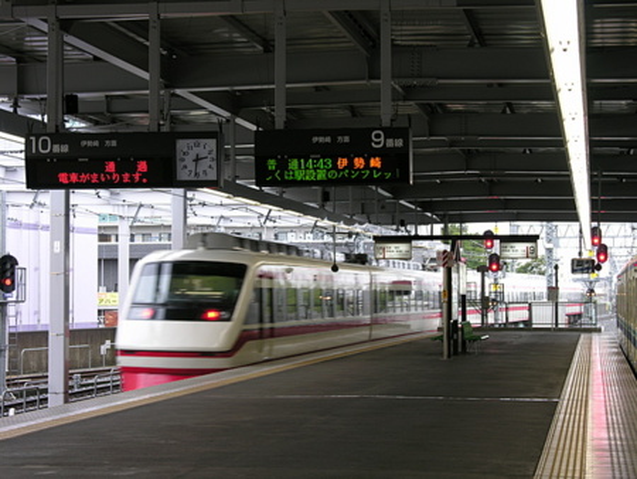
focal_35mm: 94
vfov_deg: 15.7
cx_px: 318
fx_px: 1731
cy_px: 240
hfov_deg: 20.9
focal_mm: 24
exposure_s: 1/21.4
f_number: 3.6
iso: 50
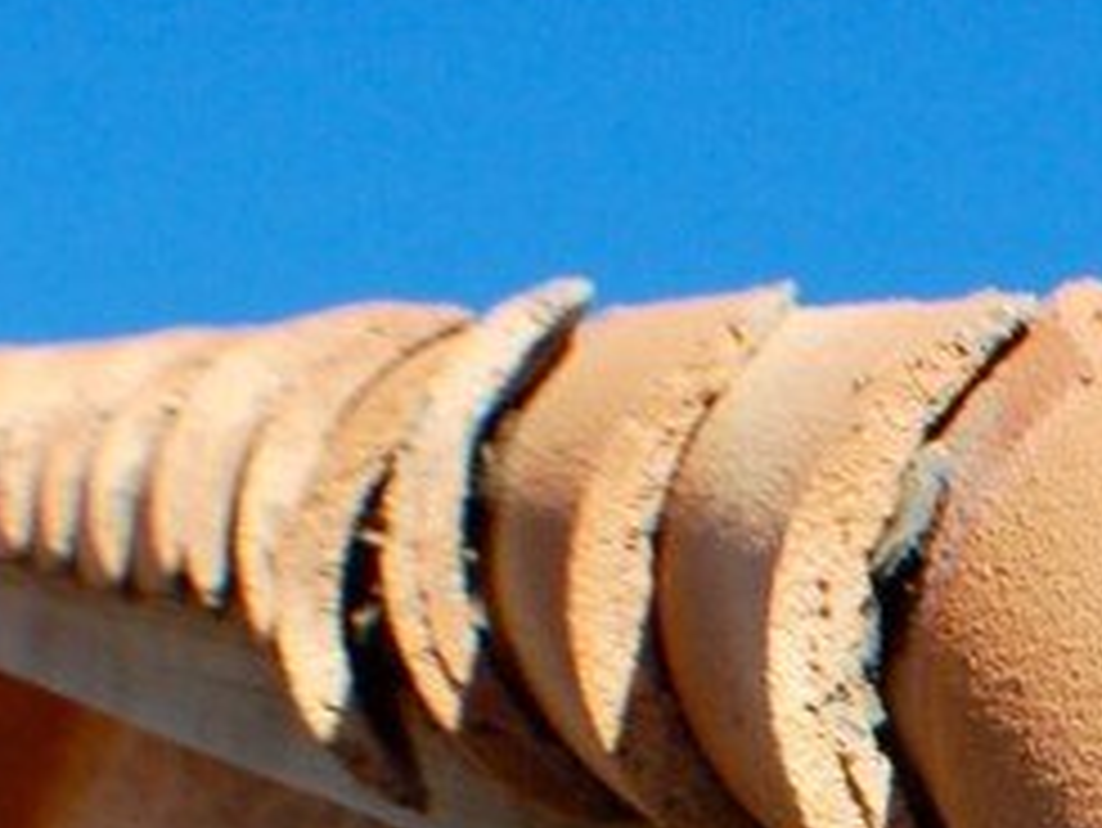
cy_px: 1094
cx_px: 1981
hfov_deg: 8.3
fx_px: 7357
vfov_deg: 6.4
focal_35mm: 231
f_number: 9
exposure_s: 1/320
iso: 200
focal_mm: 34
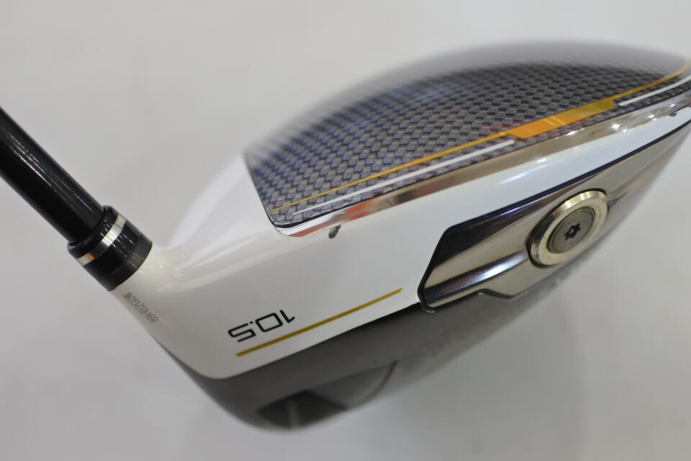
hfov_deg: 40.3
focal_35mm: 49
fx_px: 940
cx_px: 346
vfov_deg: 27.5
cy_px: 230
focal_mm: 18.5
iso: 400
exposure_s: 1/250
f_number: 1.8
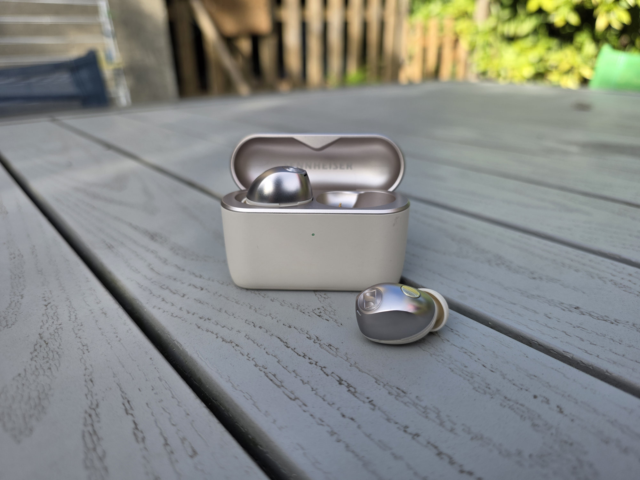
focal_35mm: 23
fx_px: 425
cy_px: 240
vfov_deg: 58.9
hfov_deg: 73.9
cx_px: 320
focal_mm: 6.3
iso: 80
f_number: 1.7
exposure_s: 1/1700
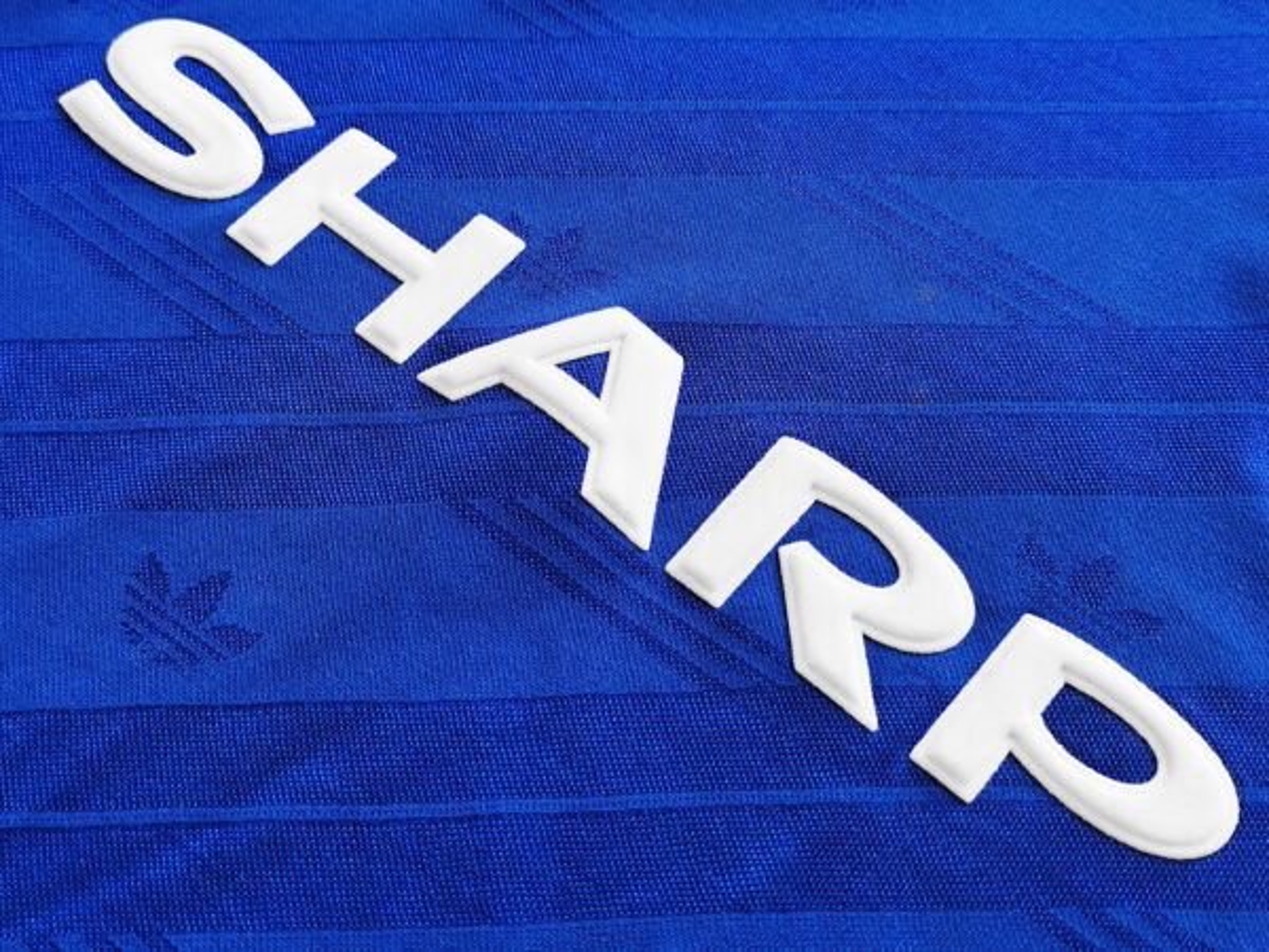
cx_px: 634
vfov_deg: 32.9
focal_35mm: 44
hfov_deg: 42.9
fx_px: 1613
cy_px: 476
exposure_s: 1/120
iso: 50
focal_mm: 5.58
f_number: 1.8
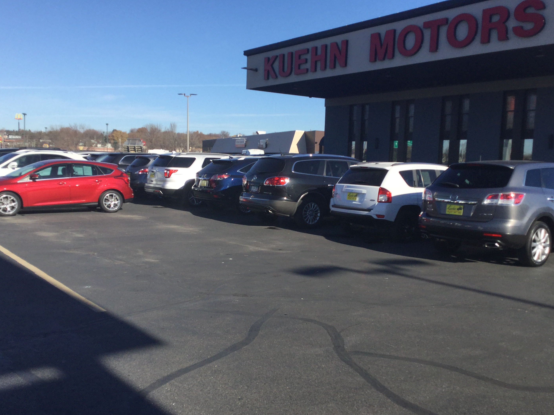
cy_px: 219
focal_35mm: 36
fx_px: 576
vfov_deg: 39.6
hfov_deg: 51.3
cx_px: 289
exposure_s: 1/1456
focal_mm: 3.3
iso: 25
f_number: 2.4
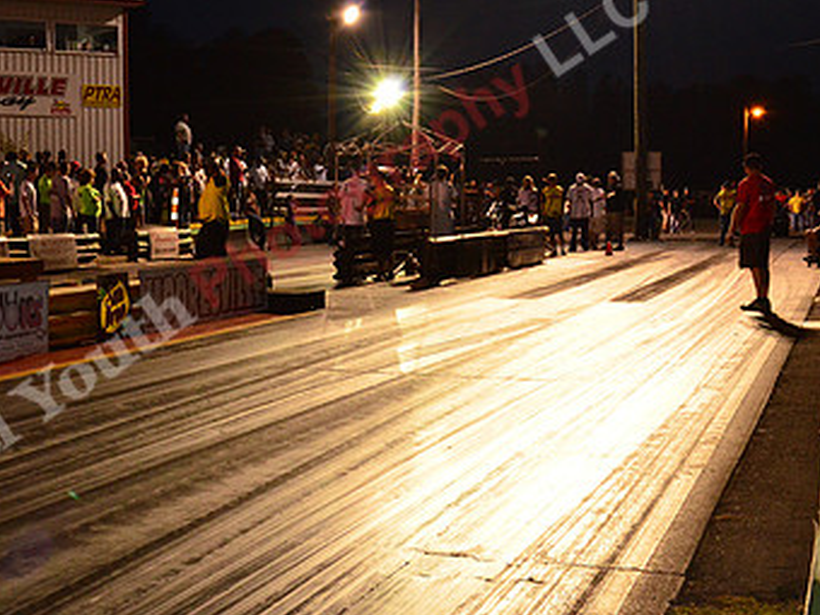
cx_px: 234
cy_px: 287
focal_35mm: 59
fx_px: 1398
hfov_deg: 32.3
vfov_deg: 24.8
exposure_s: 1/20
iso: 2500
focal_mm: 24
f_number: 9
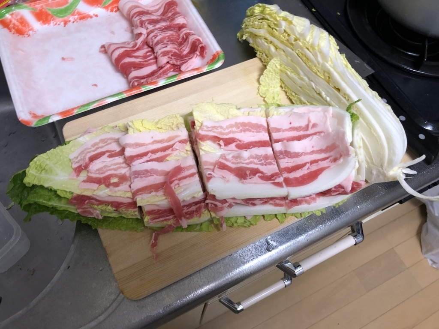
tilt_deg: -61.4
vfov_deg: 49.7
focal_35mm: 28
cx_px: 220
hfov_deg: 63.4
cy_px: 164
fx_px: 355
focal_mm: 3.99
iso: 50
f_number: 1.8
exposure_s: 1/17
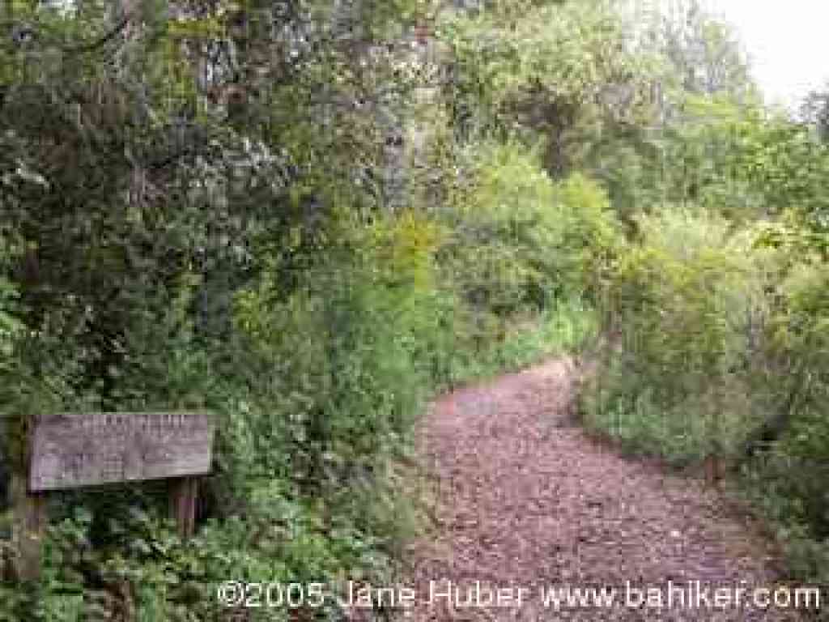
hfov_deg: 54.0
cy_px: 311
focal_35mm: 34
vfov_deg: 41.8
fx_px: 814
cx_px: 414
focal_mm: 8.9
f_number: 3.2
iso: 100
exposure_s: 1/86.6
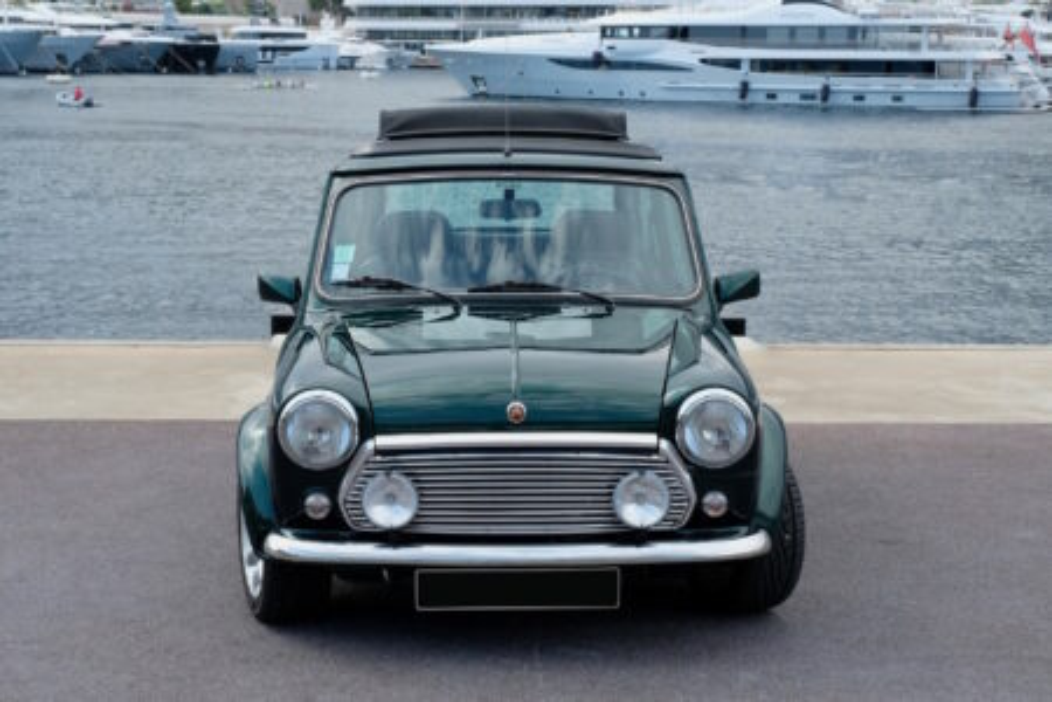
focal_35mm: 47
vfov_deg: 28.6
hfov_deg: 41.9
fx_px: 1373
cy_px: 351
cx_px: 526
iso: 200
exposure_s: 1/140
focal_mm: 31.1
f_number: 8
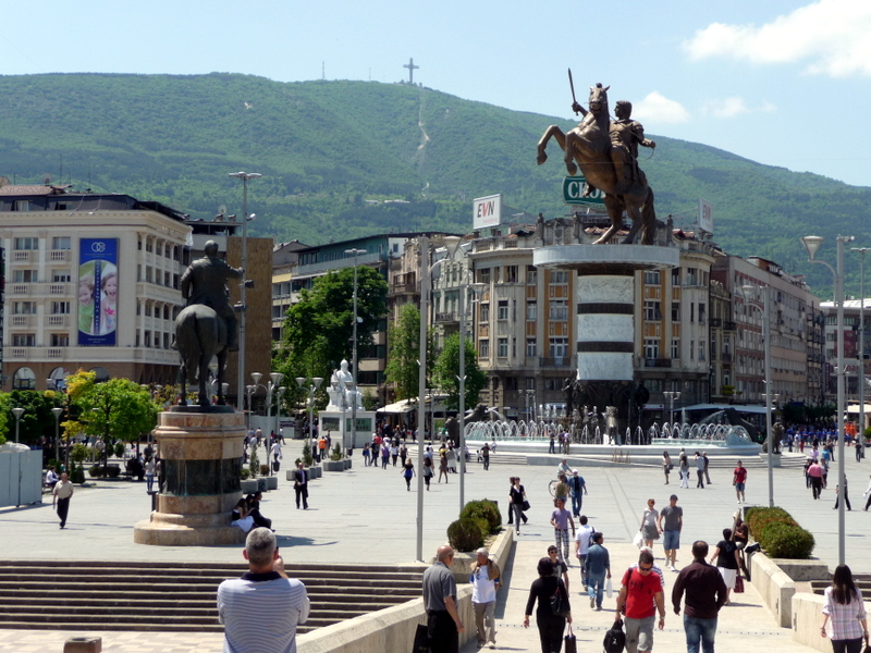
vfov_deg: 20.4
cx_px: 436
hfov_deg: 27.0
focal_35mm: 72
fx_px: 1812
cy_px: 326
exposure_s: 1/640
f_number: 4.6
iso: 100
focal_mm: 12.2
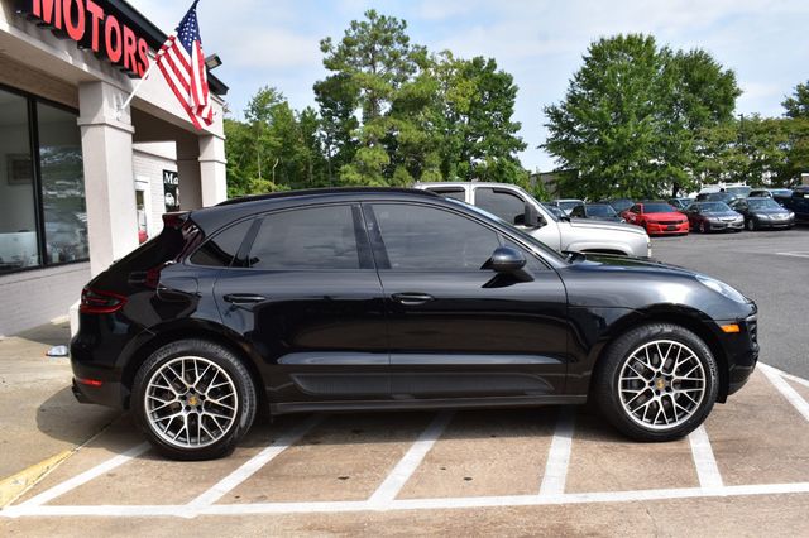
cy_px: 269
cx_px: 404
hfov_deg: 59.5
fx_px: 707
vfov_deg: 41.7
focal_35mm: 32
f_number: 11
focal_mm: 21
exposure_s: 1/500
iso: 400
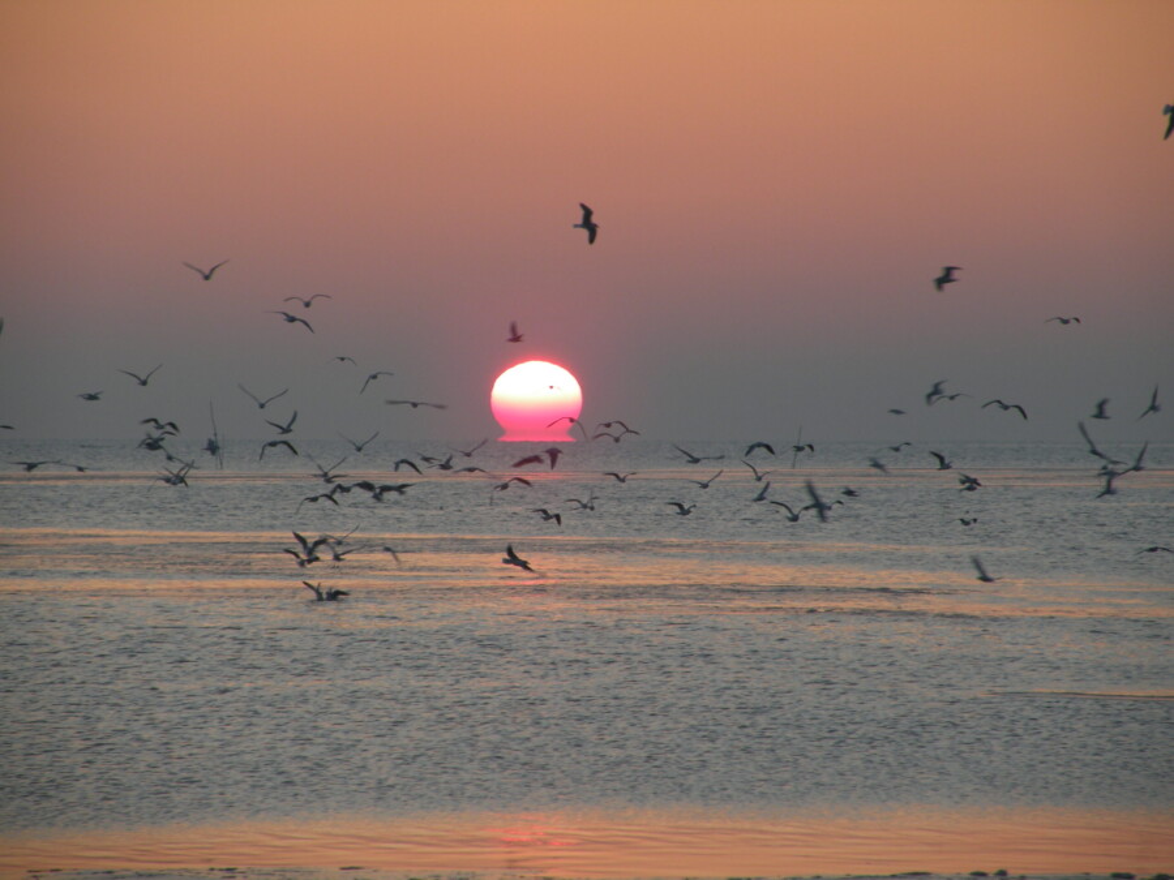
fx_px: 9700
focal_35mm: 286
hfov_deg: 6.9
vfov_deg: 5.2
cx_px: 587
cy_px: 440
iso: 64
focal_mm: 50.7
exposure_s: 1/112
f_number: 4.5
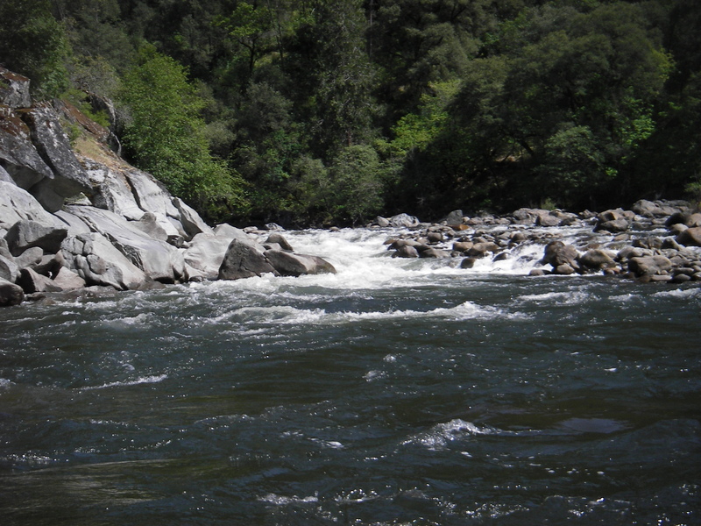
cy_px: 263
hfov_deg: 23.6
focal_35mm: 83
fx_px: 1681
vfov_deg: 17.8
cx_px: 350
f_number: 3.9
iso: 50
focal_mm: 13.8
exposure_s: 1/400
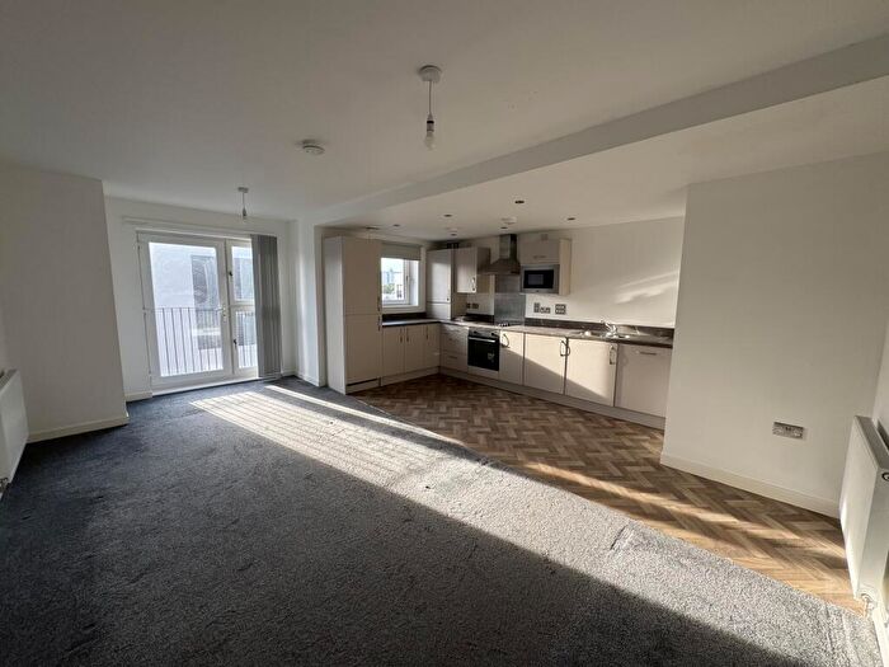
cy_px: 334
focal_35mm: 14
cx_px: 444
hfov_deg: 102.1
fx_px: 360
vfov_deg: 85.7
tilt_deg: -6.7
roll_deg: -0.5
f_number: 2.2
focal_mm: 2.22
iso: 40
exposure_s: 1/106
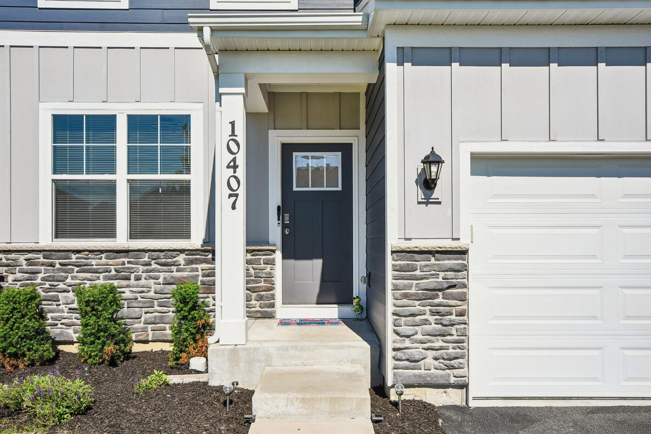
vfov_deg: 43.6
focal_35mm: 30
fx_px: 542
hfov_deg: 61.9
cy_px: 217
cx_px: 326
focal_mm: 20
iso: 400
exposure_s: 1/800
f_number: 8
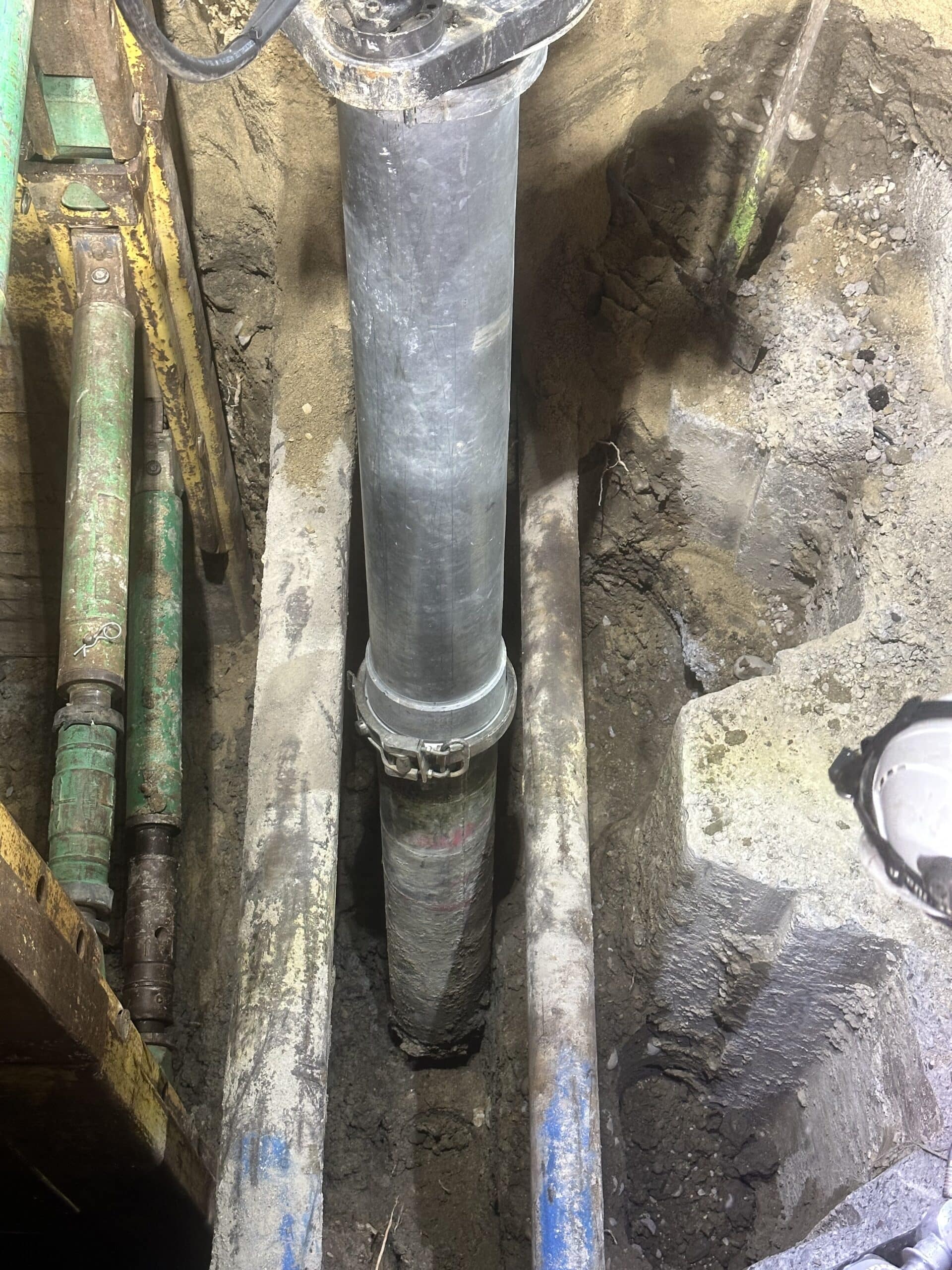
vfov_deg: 39.7
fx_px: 1760
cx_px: 476
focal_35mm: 48
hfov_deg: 30.3
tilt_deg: -59.2
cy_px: 635
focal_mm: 6.86
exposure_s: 1/33
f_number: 1.78
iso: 250
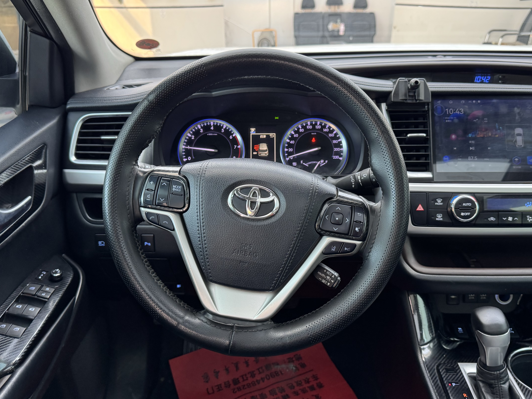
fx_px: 492
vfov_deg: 44.1
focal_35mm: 32
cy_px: 185
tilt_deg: -23.3
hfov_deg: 56.8
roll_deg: +0.1
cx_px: 277
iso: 200
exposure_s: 1/100
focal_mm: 6.76
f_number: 1.78
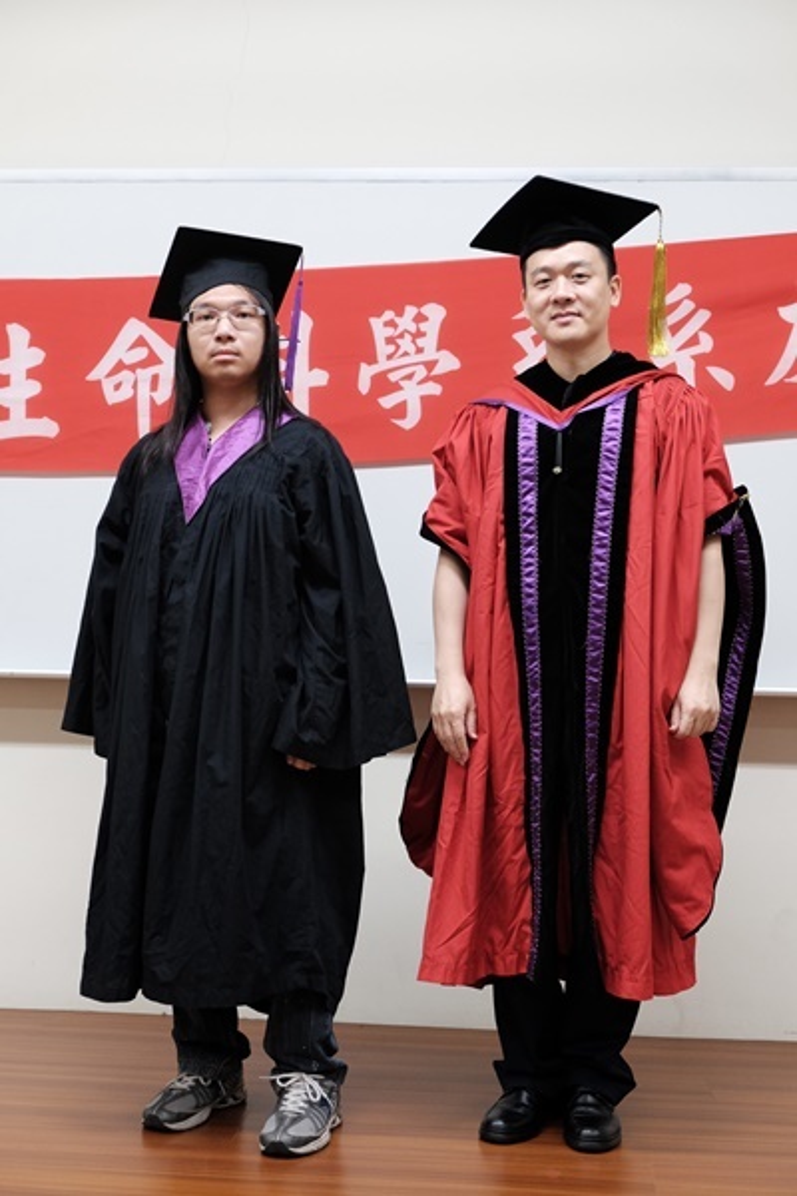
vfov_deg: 41.9
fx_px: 1561
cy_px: 598
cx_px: 398
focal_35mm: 47
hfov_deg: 28.6
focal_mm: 31.5
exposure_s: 1/160
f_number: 3.6
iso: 1600
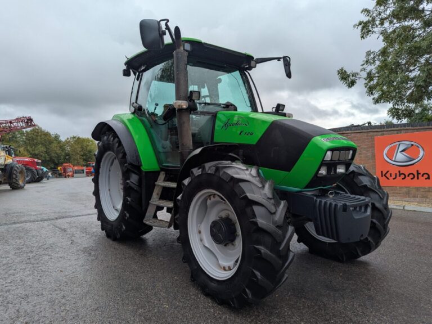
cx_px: 216
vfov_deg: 56.8
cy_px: 162
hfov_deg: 71.6
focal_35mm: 24
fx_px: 300
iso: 38
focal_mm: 6.81
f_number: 1.85
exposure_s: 1/1316
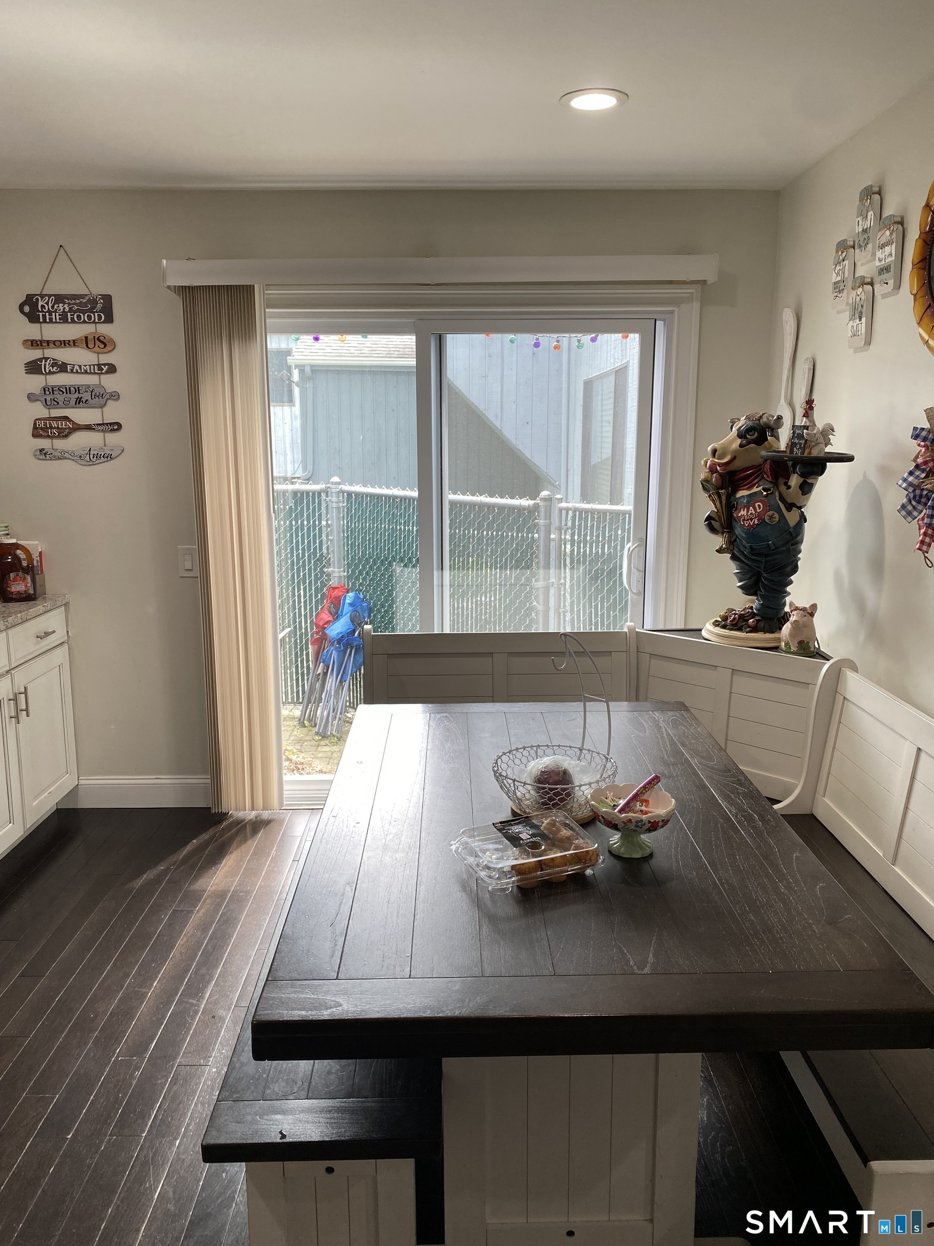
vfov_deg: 67.3
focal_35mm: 26
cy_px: 623
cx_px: 467
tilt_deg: -9.8
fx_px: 935
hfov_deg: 53.1
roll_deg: -1.9
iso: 64
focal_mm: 4.25
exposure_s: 1/120
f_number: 1.8
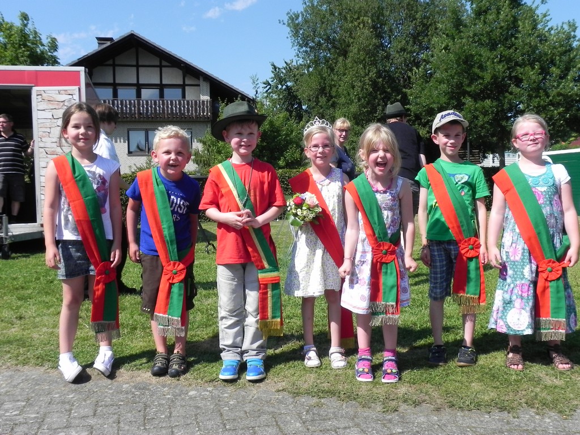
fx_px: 620
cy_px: 218
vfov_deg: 38.7
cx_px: 290
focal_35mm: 37
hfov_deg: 50.1
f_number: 7.1
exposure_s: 1/425
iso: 160
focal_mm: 6.6
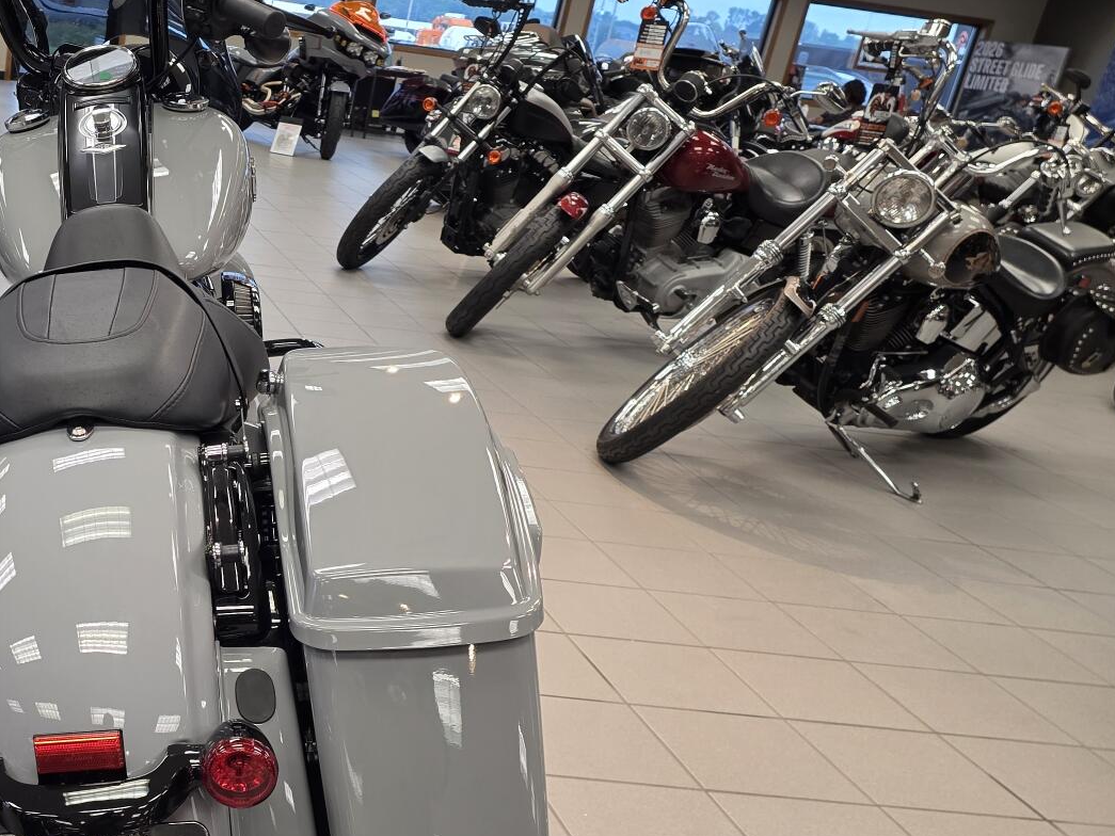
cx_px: 109
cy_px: 559
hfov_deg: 39.8
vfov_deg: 32.6
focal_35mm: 44
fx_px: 1417
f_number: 1.7
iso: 160
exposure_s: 1/120
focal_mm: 6.25
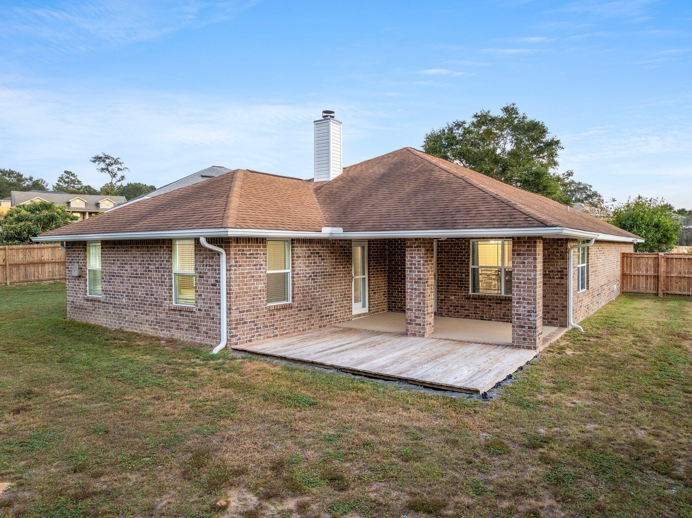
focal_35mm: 24
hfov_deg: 71.6
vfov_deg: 56.8
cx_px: 346
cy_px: 259
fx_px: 479
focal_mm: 12.29
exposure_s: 1/15
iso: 240
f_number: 2.8
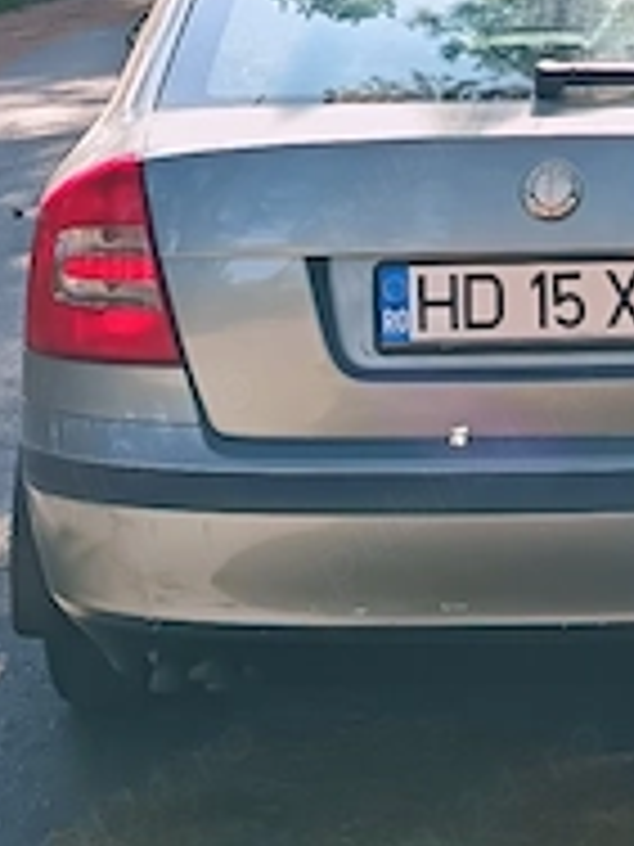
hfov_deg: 14.4
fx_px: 2491
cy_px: 180
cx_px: 549
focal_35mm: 102
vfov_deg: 19.1
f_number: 1.75
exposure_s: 1/100
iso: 166
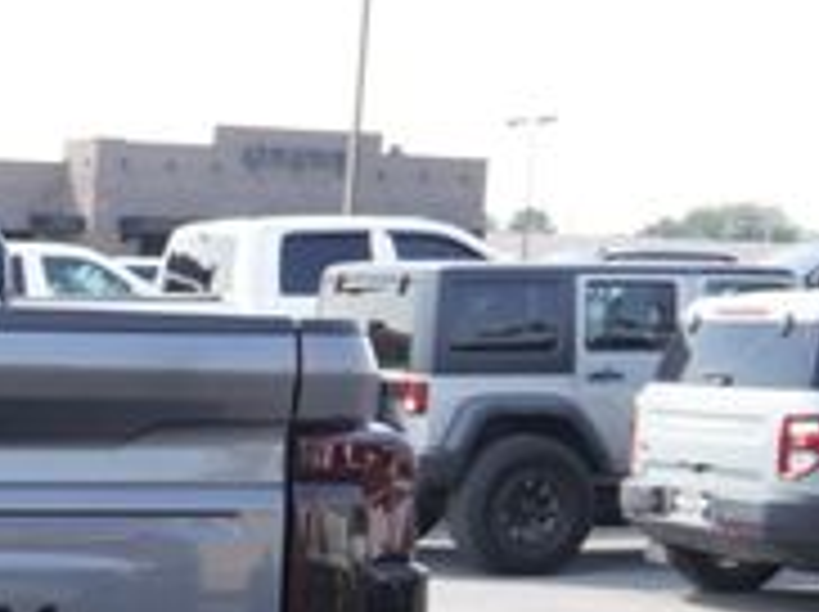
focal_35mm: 107
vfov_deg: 13.5
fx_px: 2521
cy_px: 724
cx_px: -522
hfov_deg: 16.3
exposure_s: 1/100
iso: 100
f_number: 5
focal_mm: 21
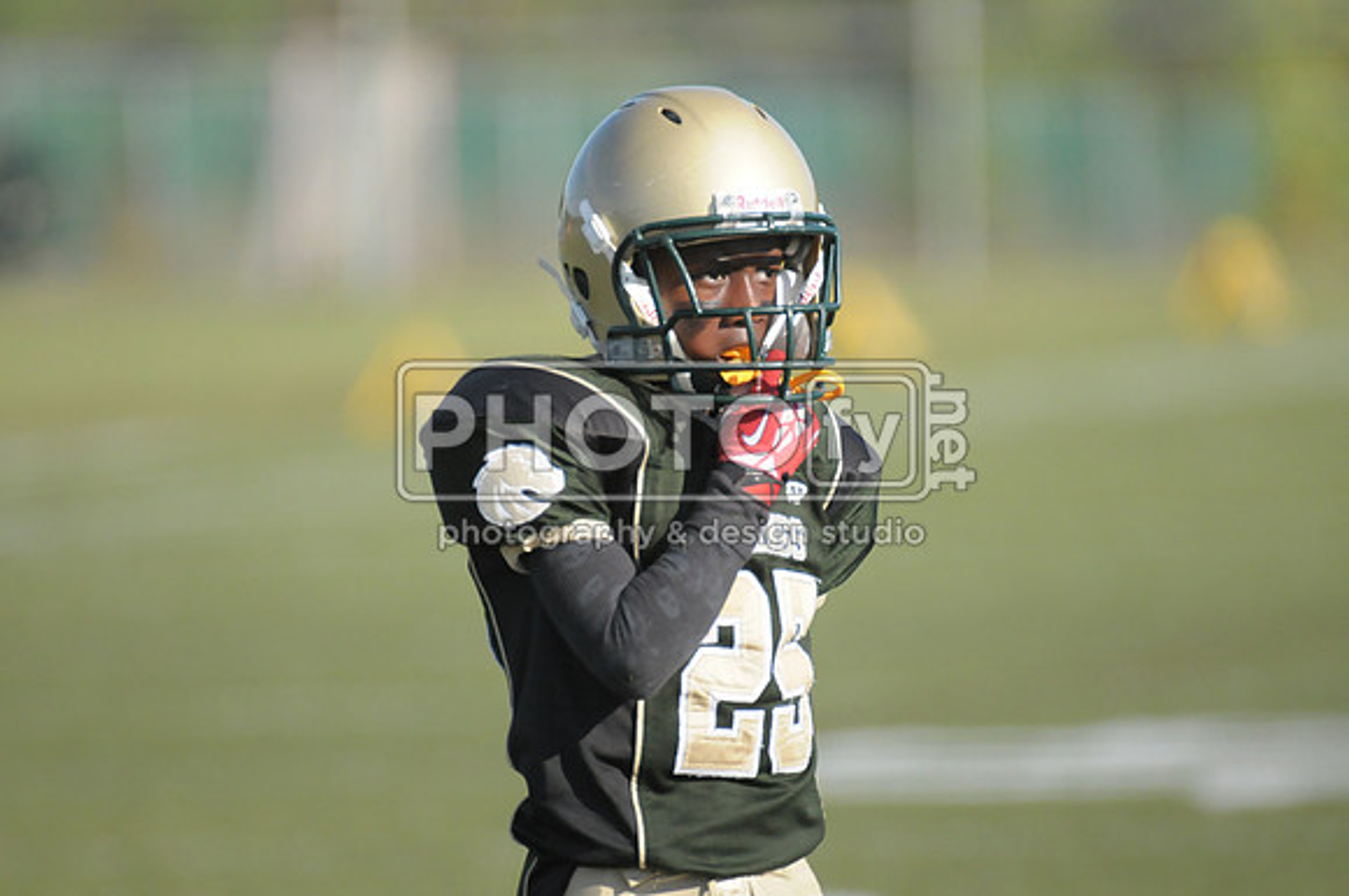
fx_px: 22452
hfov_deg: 3.4
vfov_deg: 2.3
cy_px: 448
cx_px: 674
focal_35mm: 600
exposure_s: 1/6400
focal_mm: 400
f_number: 4
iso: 1600
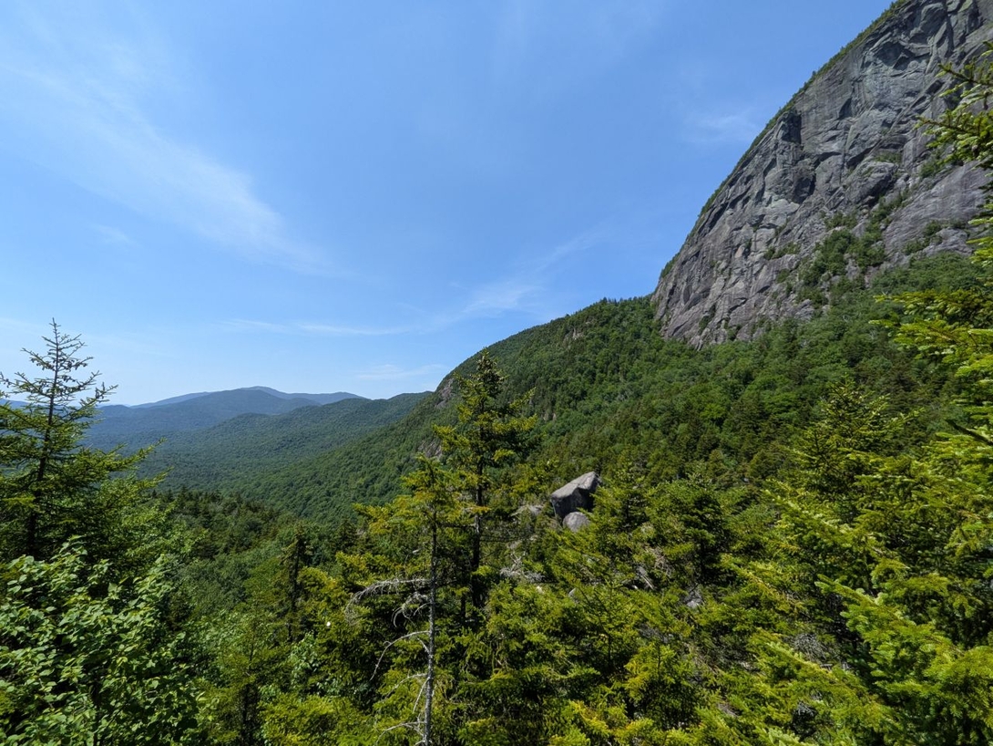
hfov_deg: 102.1
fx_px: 402
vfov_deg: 85.7
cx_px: 496
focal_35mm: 14
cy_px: 373
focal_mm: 1.85
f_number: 2.2
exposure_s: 1/1235
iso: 49
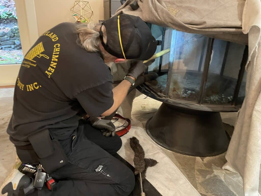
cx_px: 130
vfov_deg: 53.1
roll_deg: -2.7
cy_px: 98
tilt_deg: -22.3
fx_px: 196
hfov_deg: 67.3
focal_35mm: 26
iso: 640
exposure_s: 1/30
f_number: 1.6
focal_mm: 4.2
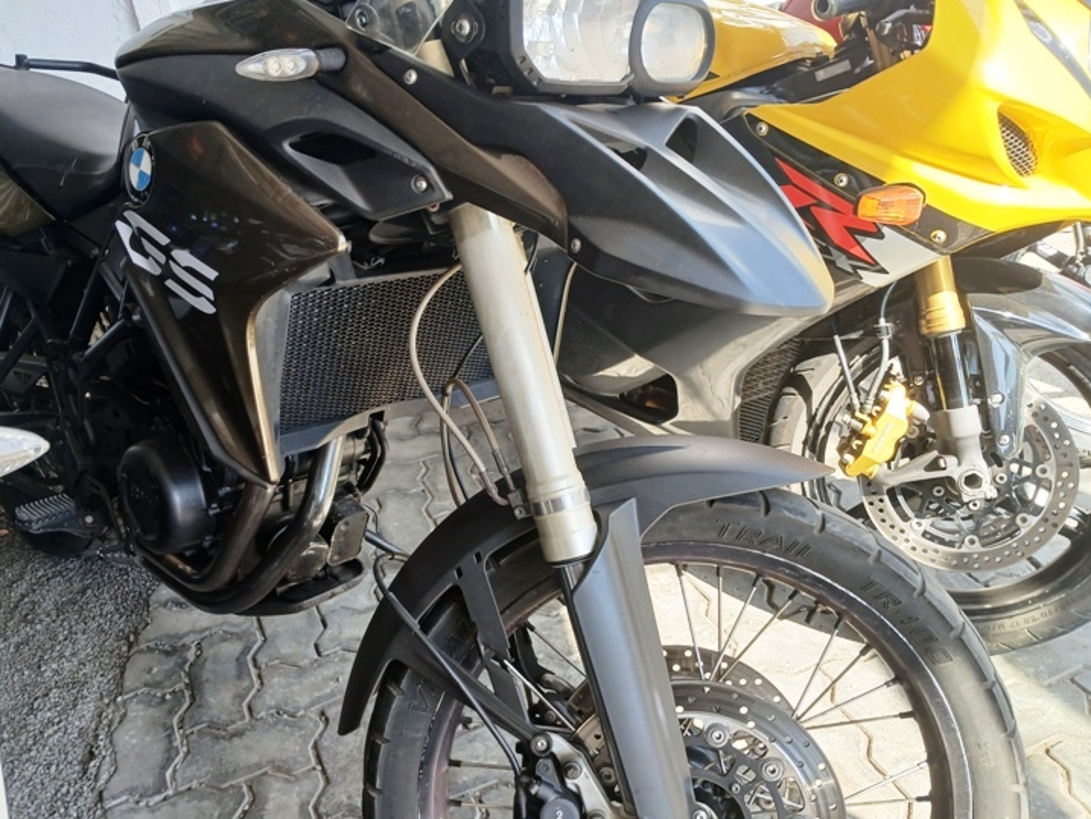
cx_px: 487
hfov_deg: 61.5
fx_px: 914
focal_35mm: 29
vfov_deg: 48.2
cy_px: 440
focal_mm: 3.98
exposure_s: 1/60
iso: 32
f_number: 1.8
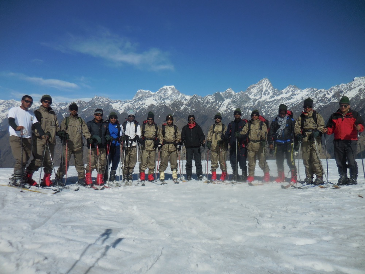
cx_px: 182
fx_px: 264
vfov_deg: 54.9
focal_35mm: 25
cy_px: 137
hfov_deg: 69.4
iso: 125
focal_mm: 4.5
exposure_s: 1/1250
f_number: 6.6
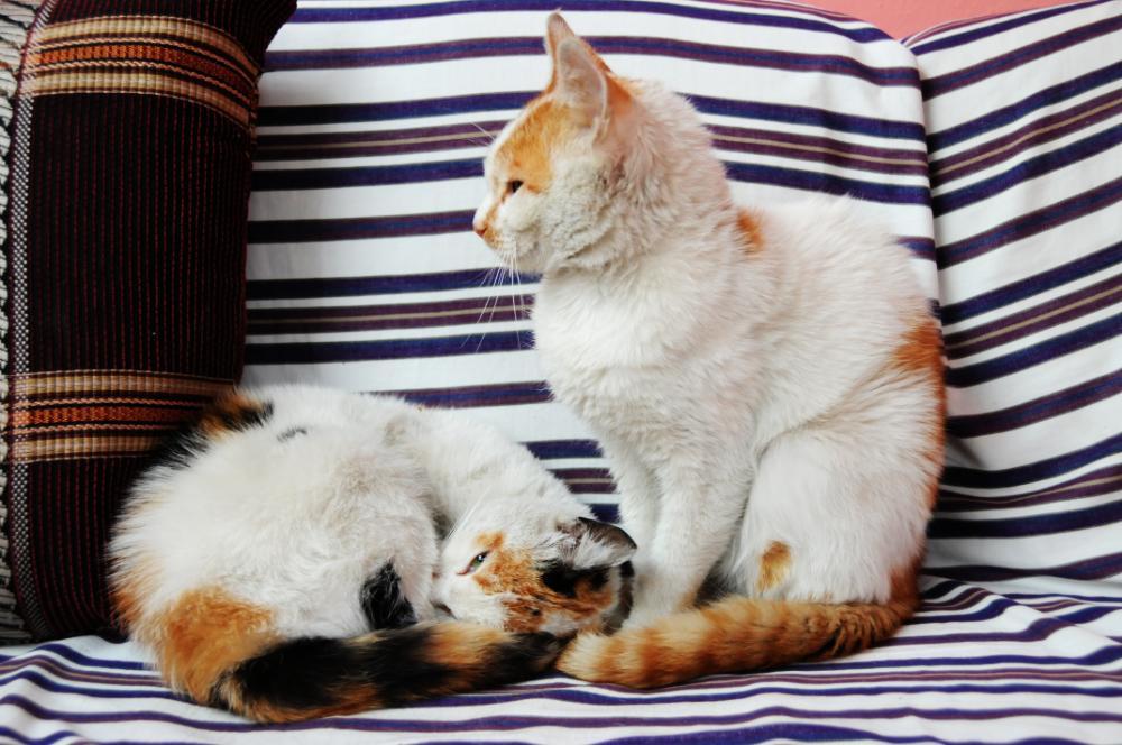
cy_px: 372
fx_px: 1587
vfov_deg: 26.4
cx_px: 561
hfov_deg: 38.9
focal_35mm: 51
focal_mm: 34
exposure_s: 1/100
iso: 800
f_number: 4.2
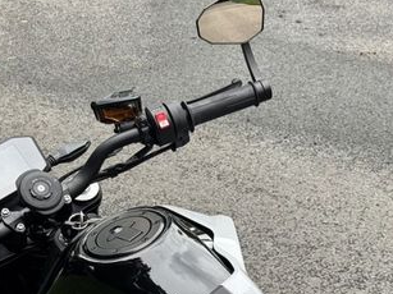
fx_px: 1135
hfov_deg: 19.6
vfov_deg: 14.6
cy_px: 280
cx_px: 131
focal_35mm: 100
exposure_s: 1/197
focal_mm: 6.76
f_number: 1.78
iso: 50
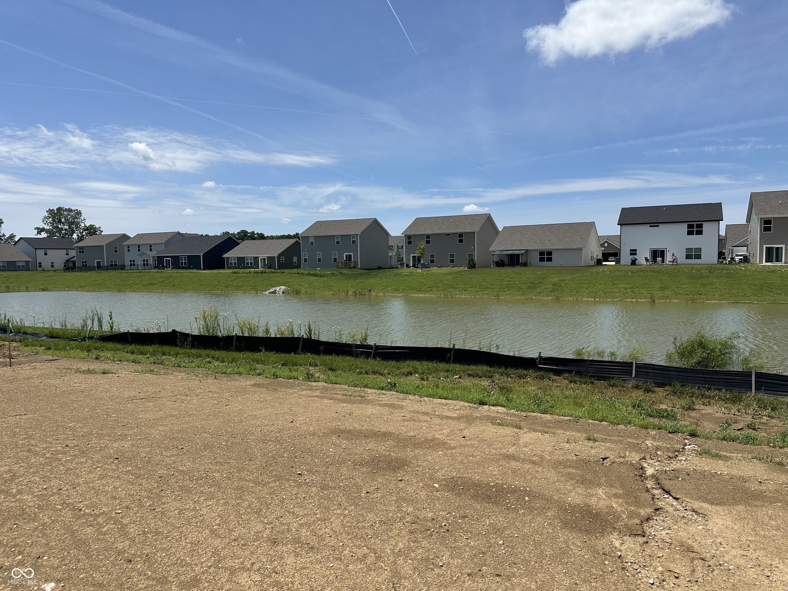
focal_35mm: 24
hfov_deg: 71.6
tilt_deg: -4.0
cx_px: 394
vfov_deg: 56.8
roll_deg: +0.8
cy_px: 296
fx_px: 546
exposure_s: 1/6623
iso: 80
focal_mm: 6.86
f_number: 1.78
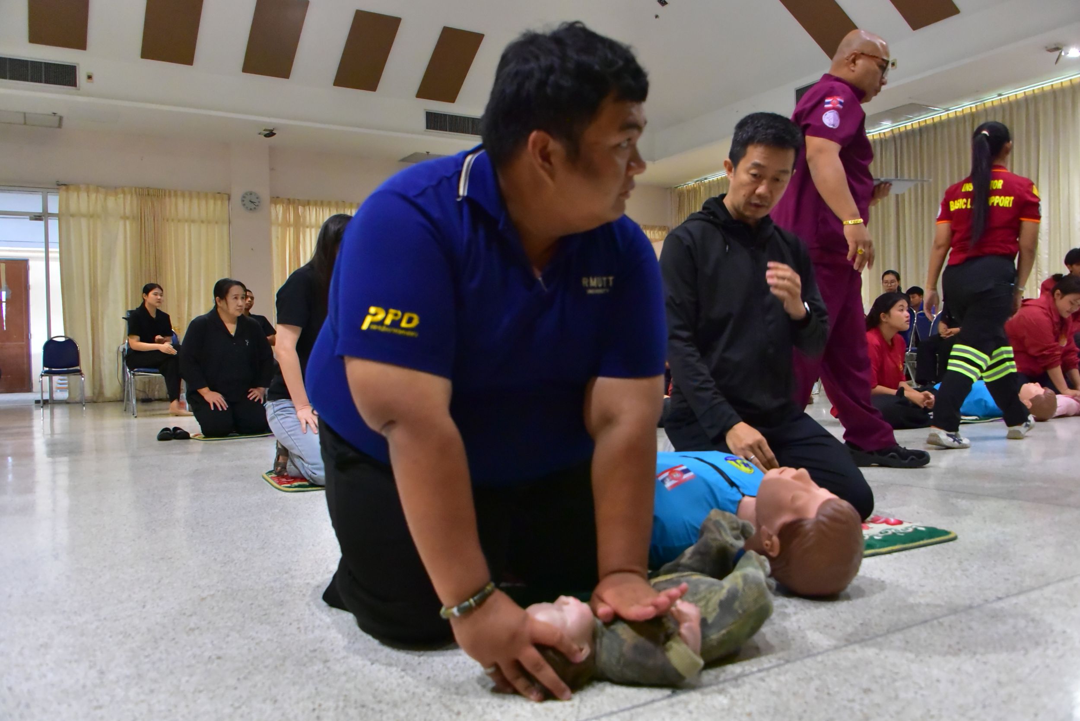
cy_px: 360
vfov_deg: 46.4
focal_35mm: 28
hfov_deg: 65.5
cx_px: 540
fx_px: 840
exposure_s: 1/160
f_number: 5.6
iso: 10000
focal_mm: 28
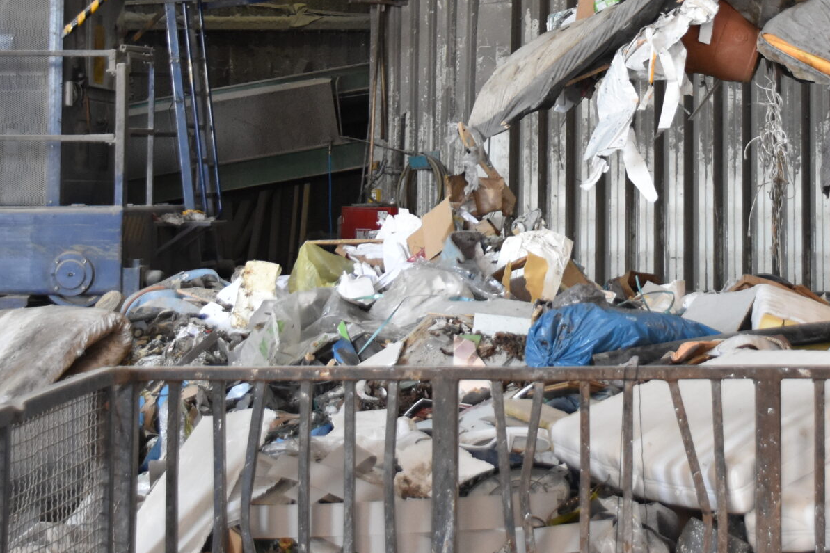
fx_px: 2374
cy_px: 50
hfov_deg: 19.7
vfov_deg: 13.2
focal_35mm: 103
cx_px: 621
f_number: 4.2
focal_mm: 32
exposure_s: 1/500
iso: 1800
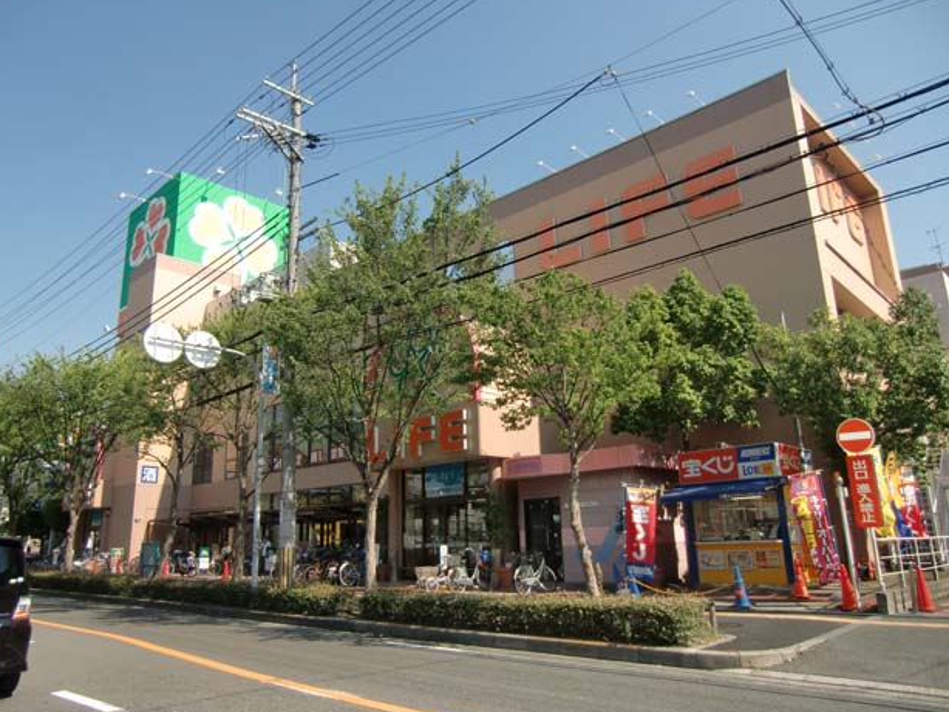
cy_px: 352
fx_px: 686
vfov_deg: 54.9
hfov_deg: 69.3
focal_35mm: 25
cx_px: 456
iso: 64
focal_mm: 4.3
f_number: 3.2
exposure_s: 1/640
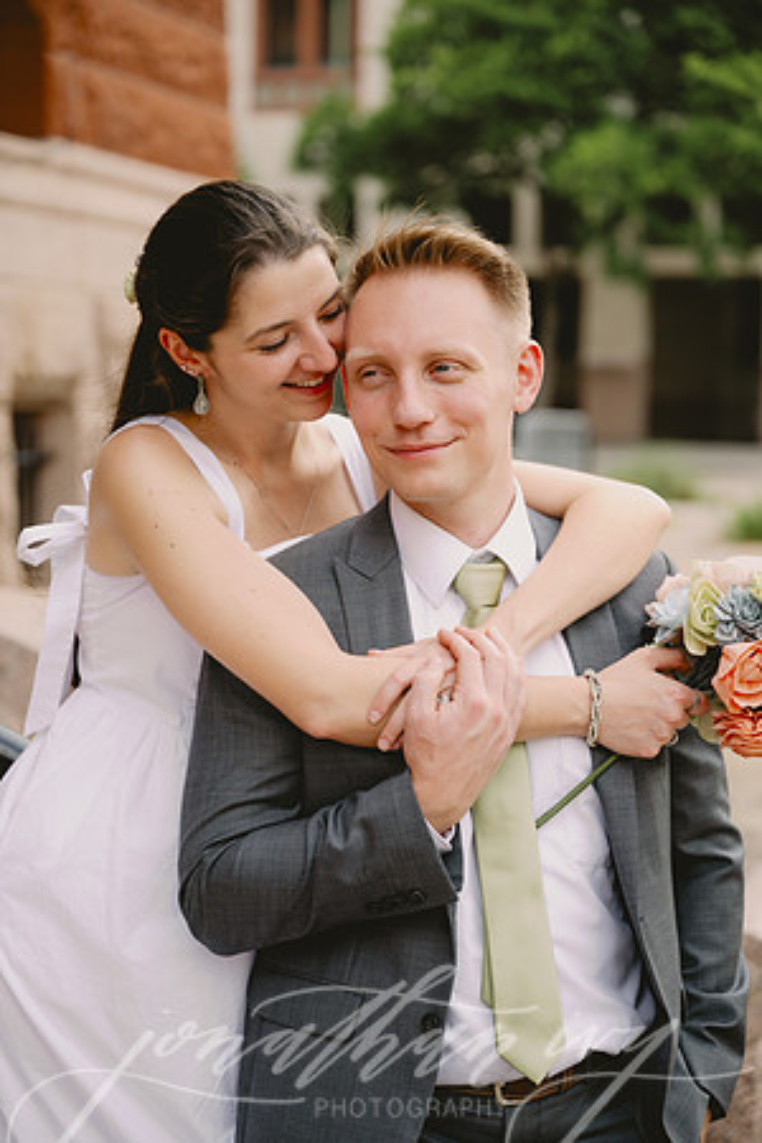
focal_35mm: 70
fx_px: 2222
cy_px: 572
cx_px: 381
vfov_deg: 28.8
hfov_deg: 19.5
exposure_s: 1/1250
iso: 400
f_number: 2.8
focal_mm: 70
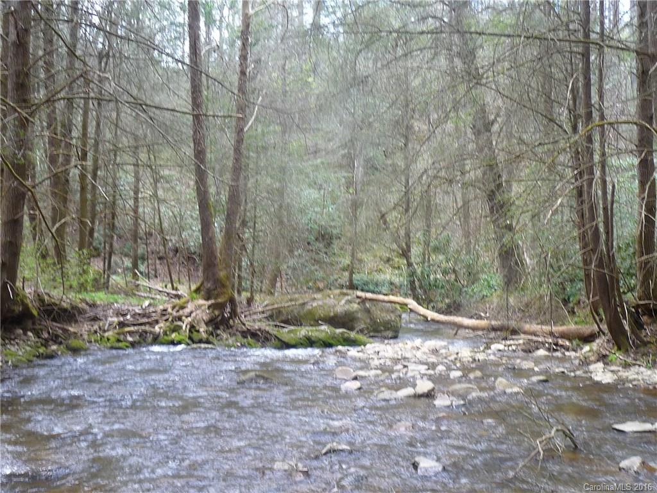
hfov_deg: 41.2
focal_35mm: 46
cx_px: 328
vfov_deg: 31.5
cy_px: 246
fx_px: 873
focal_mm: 5.6
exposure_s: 1/50
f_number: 3.6
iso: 100
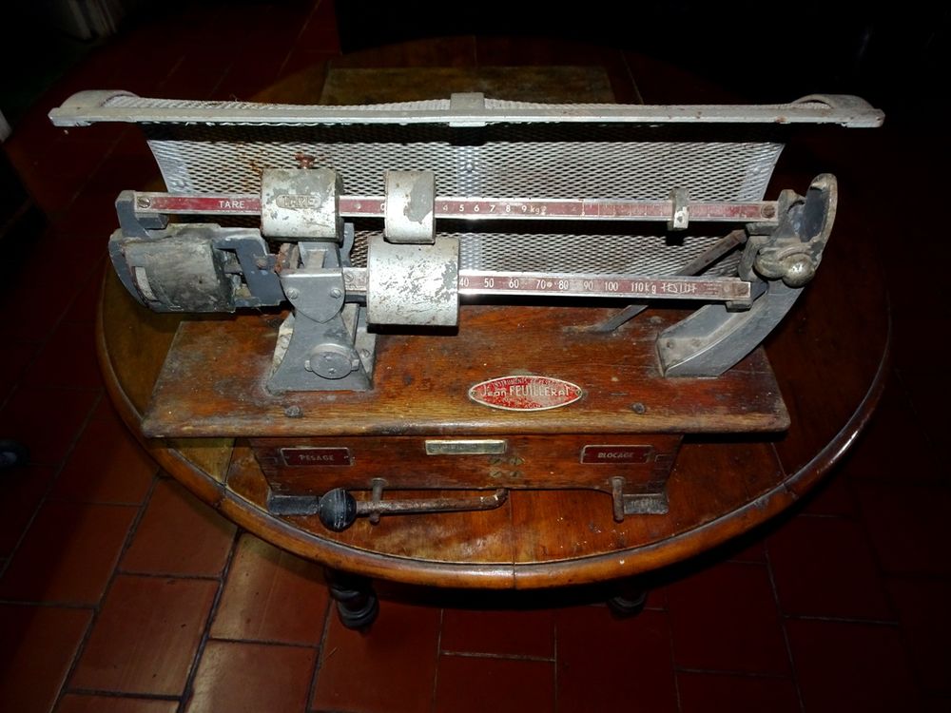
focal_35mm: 24
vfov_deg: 56.8
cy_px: 356
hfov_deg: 71.6
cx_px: 476
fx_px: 659
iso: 200
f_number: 3.5
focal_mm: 4.1
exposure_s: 1/30
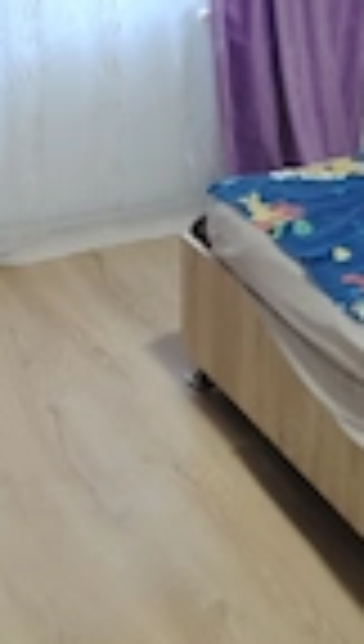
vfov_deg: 28.3
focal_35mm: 73
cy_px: 131
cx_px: 180
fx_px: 1246
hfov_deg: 16.6
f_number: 1.75
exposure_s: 1/50
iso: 1463
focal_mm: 5.25
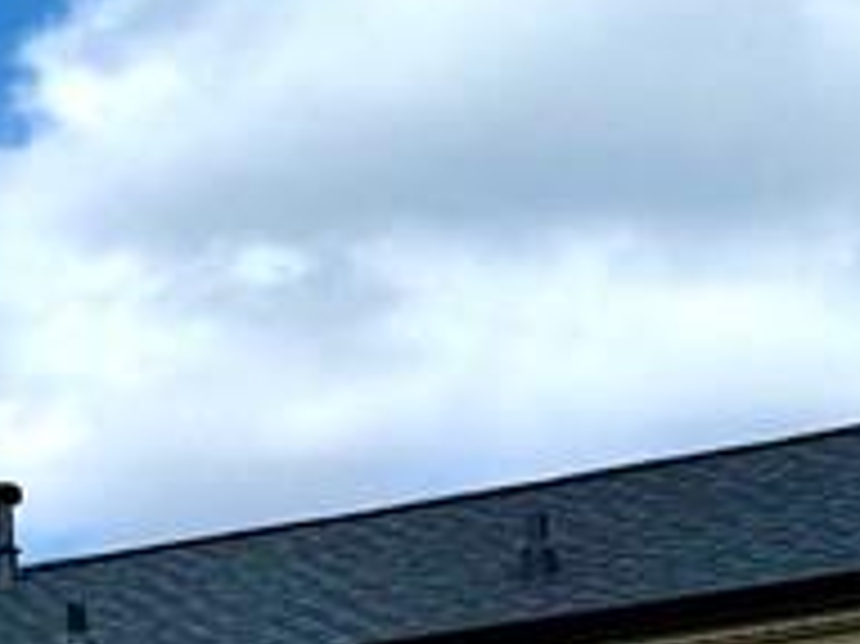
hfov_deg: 15.0
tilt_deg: +12.9
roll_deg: -1.1
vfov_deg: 11.0
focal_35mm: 129
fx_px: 3203
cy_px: 1022
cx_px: -41
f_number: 1.78
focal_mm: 6.76
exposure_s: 1/5319
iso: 80
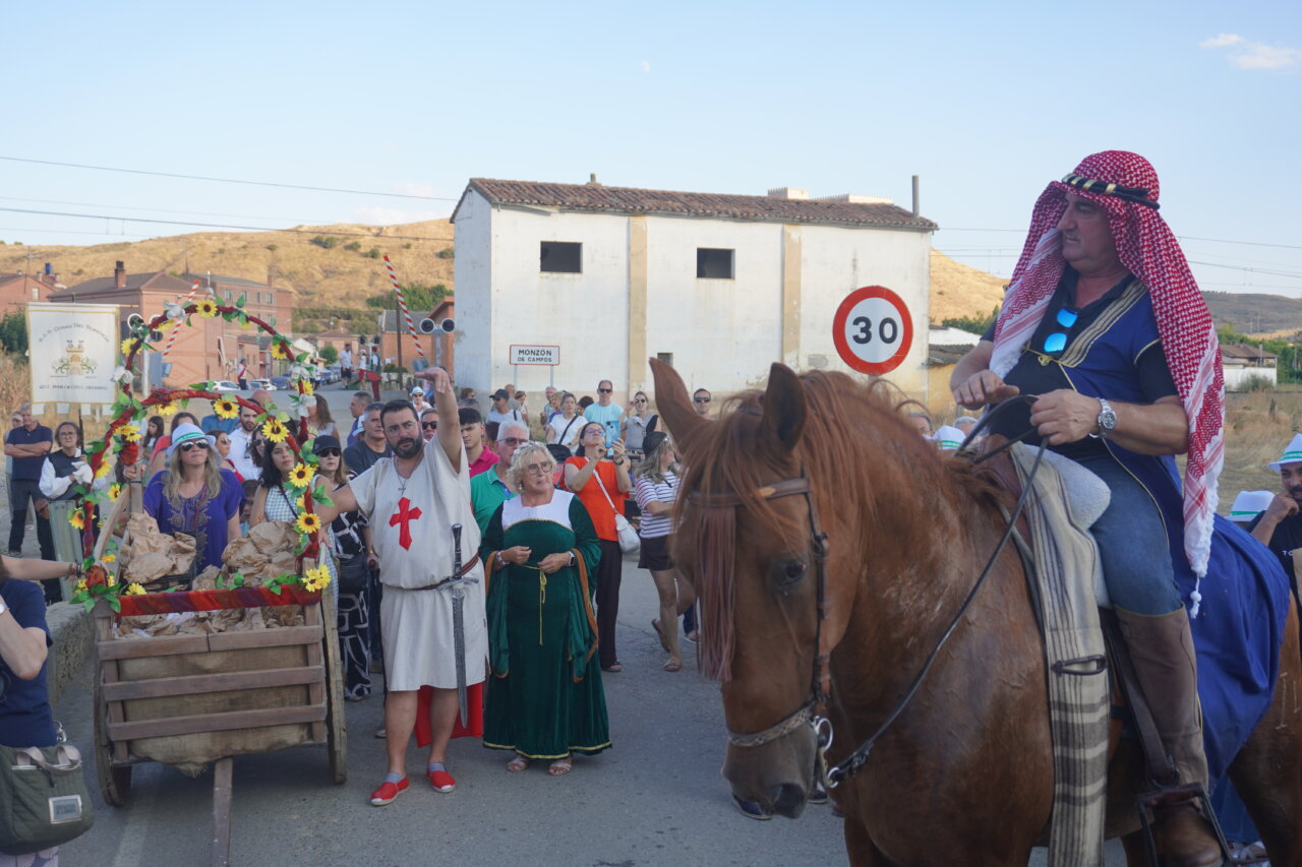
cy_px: 434
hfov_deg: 53.1
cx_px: 651
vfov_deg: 36.9
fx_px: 1302
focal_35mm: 36
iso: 100
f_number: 4.5
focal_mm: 24
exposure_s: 1/200
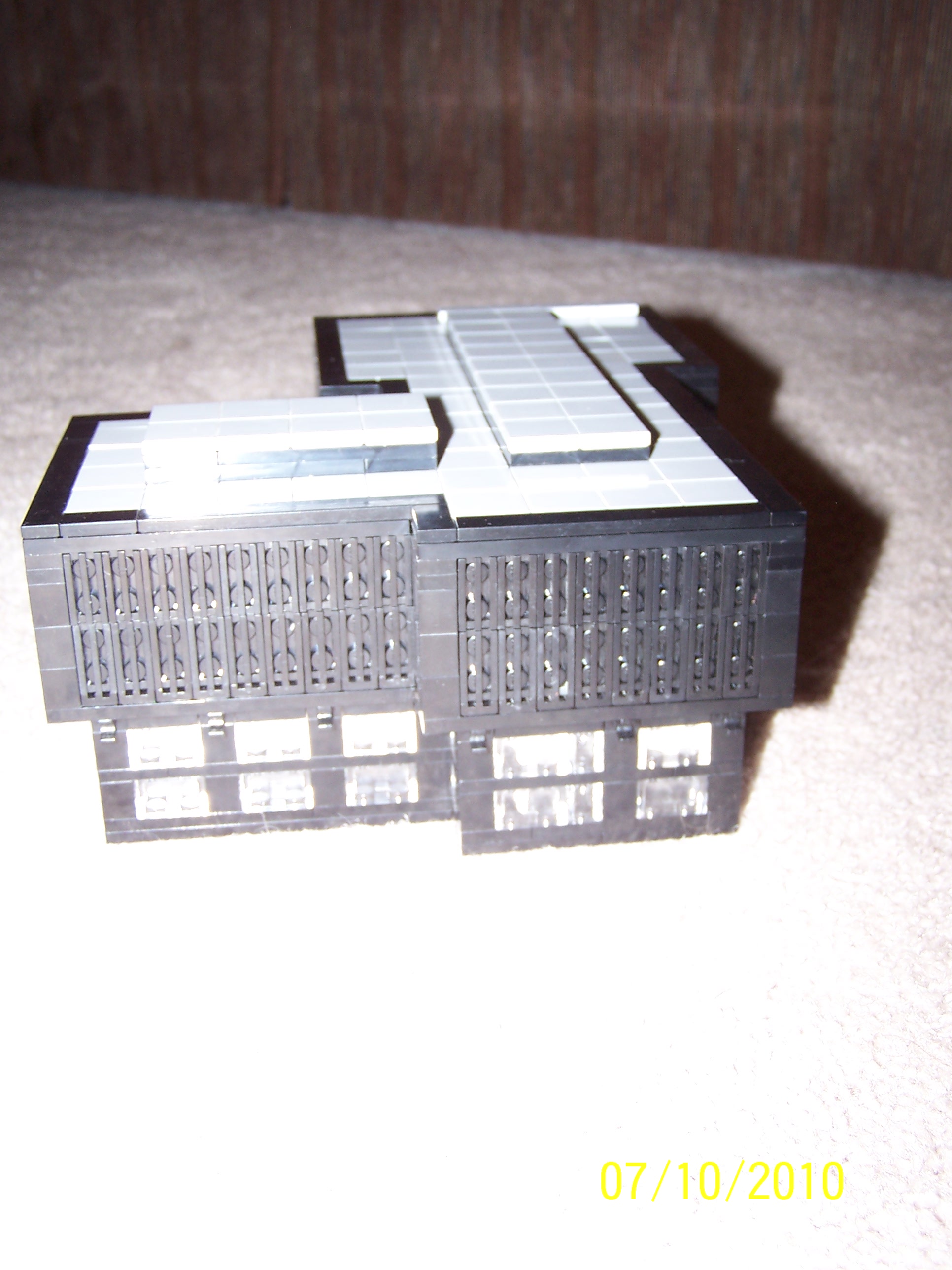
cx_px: 476
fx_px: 1467
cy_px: 635
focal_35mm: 40
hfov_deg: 36.0
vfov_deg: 46.8
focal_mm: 6.7
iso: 80
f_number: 2.8
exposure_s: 1/60
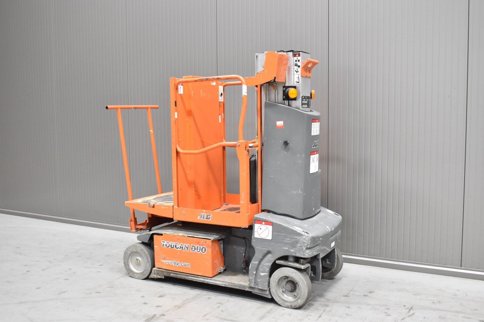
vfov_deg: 35.5
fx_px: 504
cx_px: 242
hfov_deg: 51.3
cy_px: 161
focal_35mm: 38
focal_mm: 25
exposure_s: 1/25
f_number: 5
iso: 1600
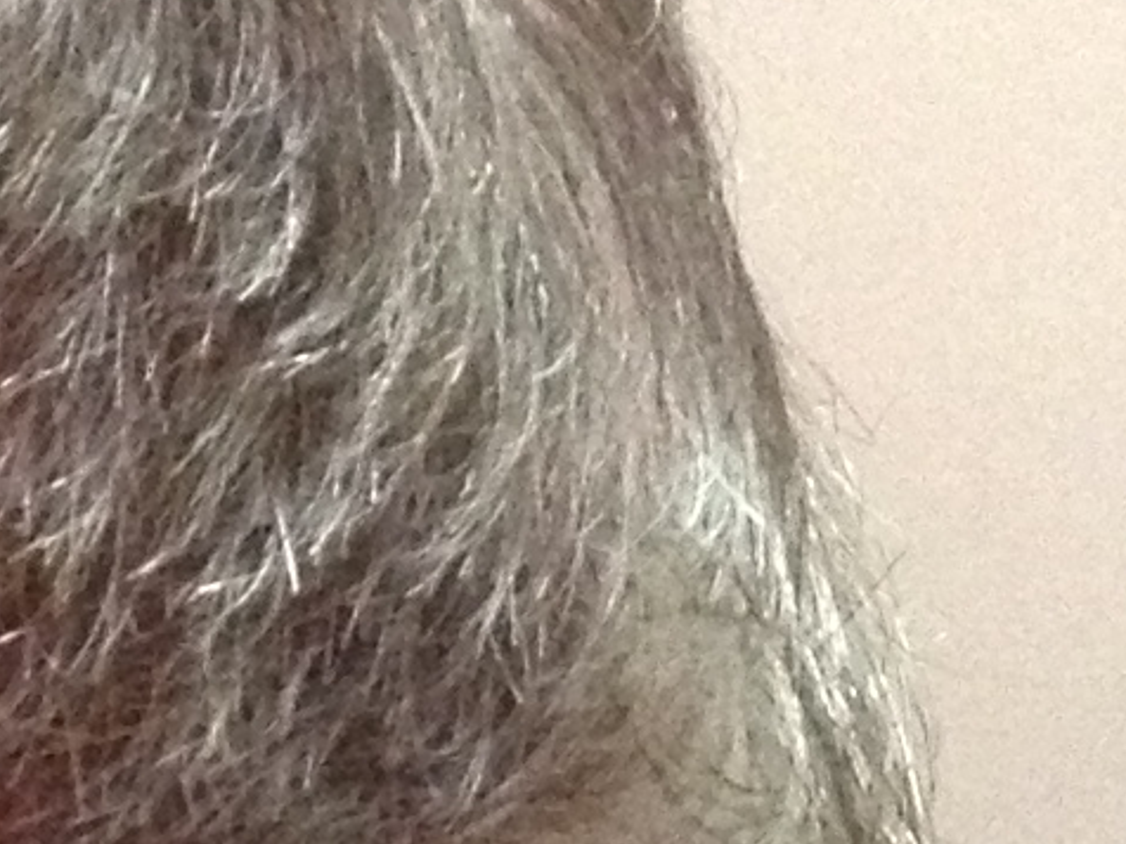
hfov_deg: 8.1
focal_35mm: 240
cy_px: 2669
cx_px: 1464
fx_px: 7807
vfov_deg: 5.7
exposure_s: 1/15
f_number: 2.4
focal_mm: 4.28
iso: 640
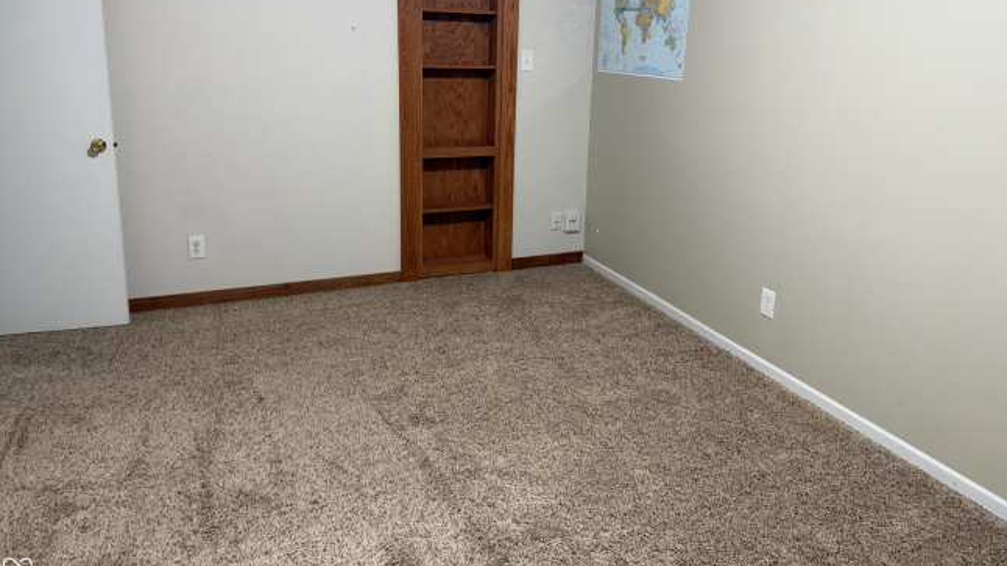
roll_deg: -2.2
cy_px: 198
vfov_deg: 42.4
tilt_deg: -11.3
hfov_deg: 69.9
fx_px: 721
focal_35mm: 27
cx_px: 507
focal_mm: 6.76
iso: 320
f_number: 1.78
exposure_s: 1/60
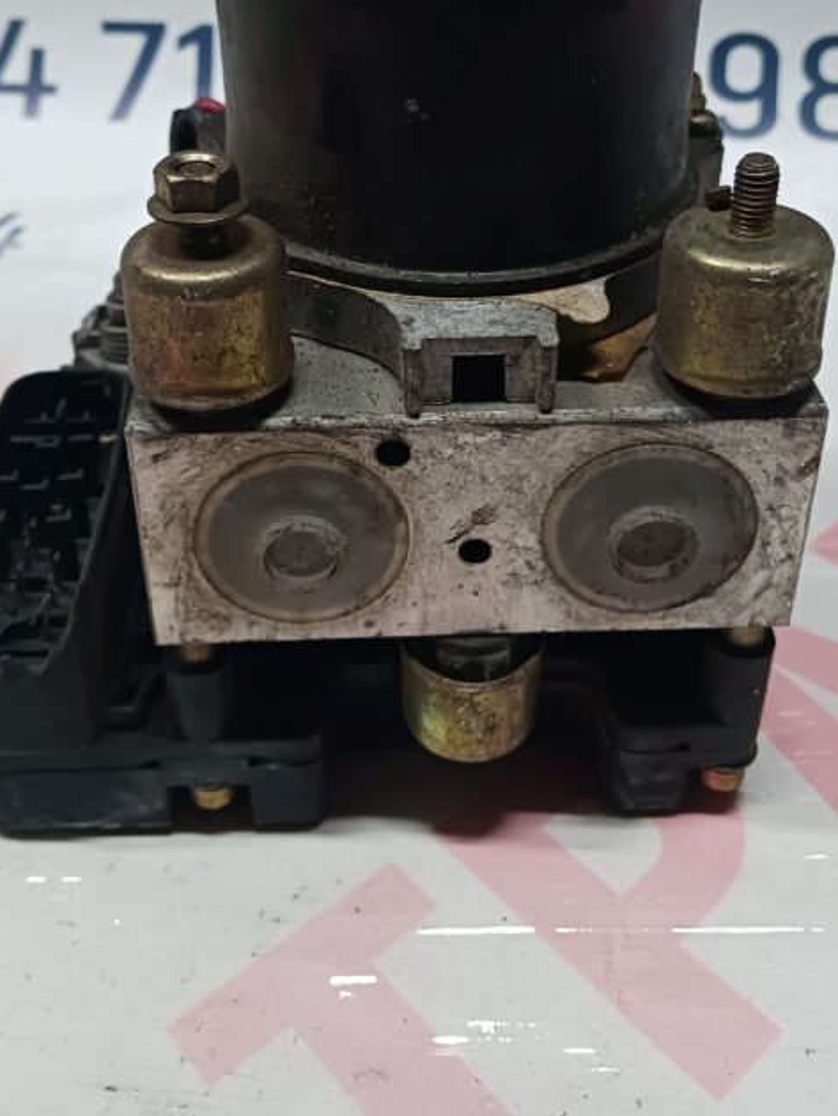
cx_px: 404
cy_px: 300
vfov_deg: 45.4
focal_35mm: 40
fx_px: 1290
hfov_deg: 36.0
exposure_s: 1/25
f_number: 1.8
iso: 400
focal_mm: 4
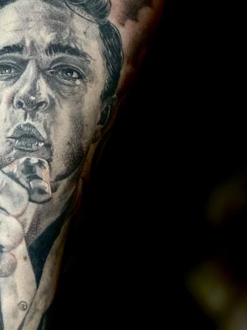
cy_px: 127
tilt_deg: -47.6
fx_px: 1114
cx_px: 28
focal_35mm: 117
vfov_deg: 16.8
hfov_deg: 12.6
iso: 125
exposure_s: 1/120
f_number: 2.2
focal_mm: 7.5
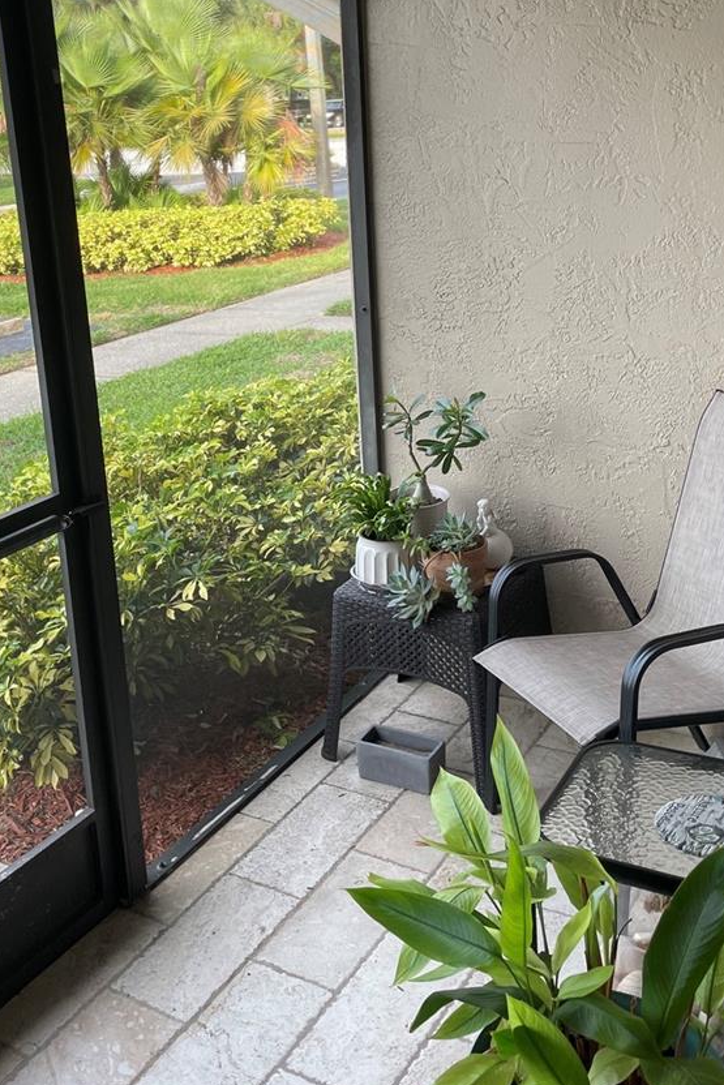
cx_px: 266
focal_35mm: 39
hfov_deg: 34.0
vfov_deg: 49.0
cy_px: 403
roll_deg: +5.5
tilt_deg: -12.7
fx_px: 1176
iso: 32
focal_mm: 4.2
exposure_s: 1/133
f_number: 1.6
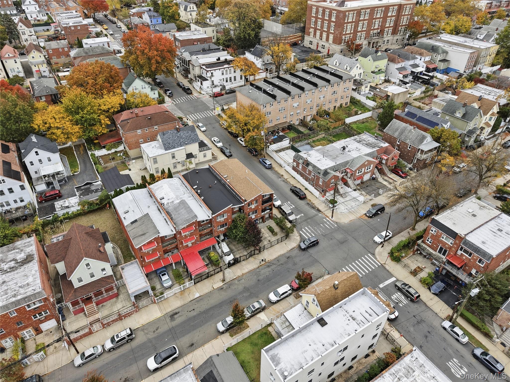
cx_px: 255
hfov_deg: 71.6
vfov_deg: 56.8
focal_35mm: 24
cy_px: 191
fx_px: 354
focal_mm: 8.7
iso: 120
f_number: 1.8
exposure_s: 1/1500
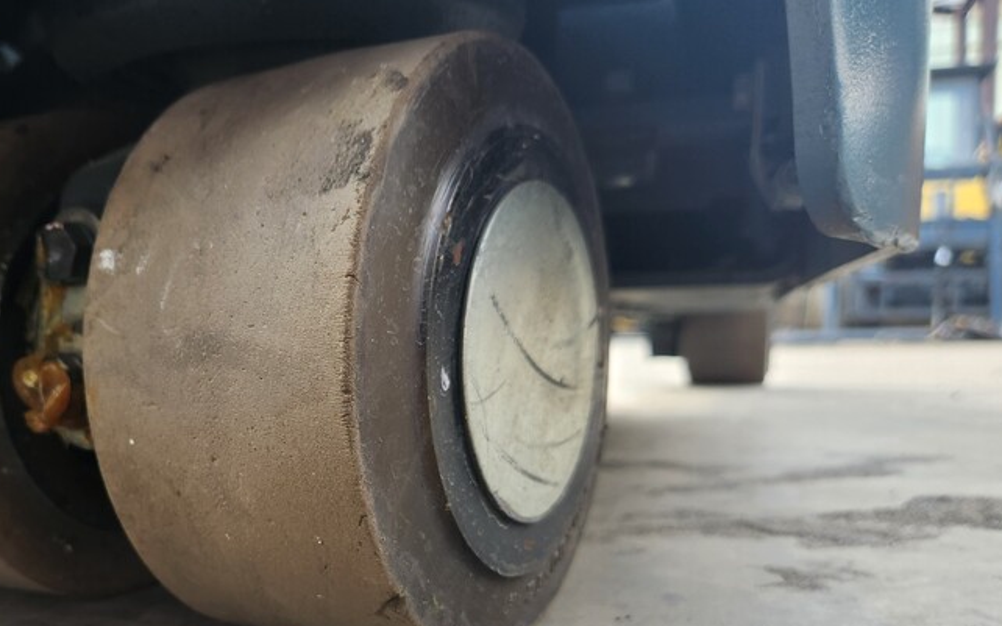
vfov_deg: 32.9
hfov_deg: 50.0
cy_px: 473
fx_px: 1038
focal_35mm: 38
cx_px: 281
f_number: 1.8
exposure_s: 1/180
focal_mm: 5.4
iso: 40
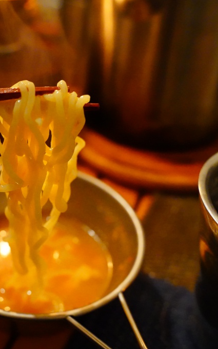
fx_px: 437
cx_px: 37
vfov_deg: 43.5
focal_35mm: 46
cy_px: 174
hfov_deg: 27.3
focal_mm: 30
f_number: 4.5
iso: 16000
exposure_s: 1/80
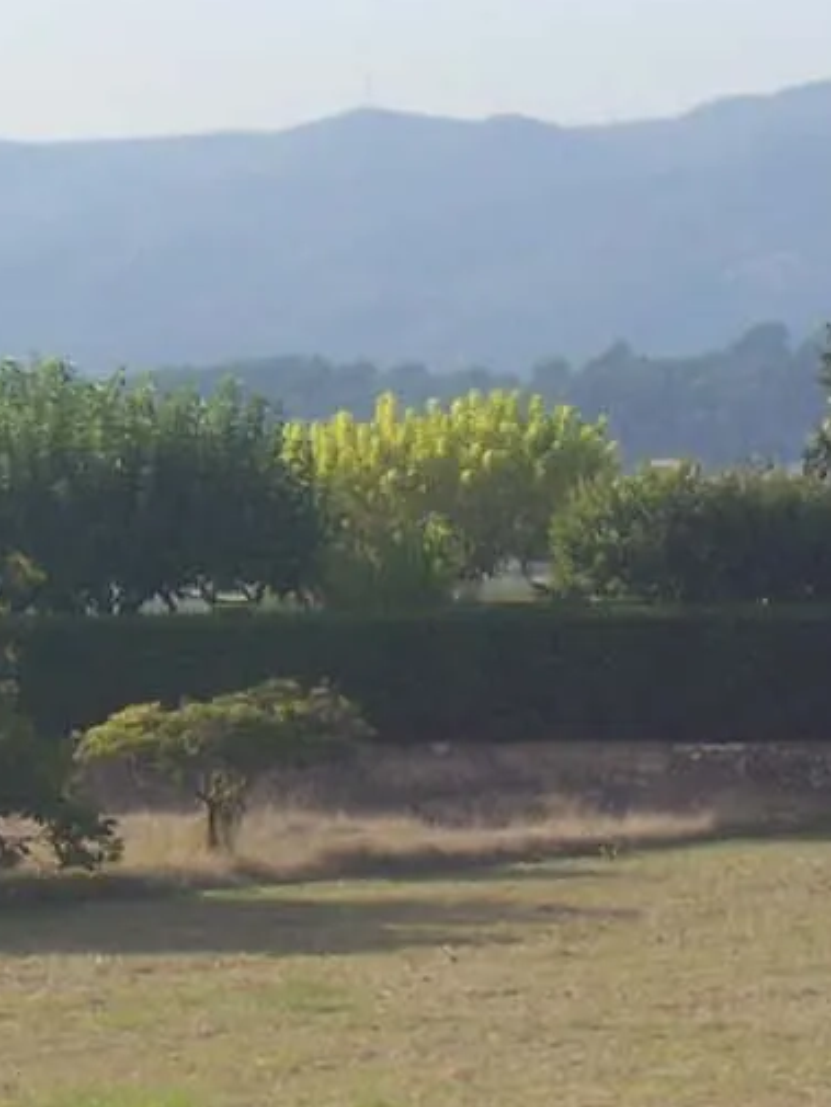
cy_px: 844
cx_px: 1072
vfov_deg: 9.4
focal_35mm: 209
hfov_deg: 7.0
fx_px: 6687
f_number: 6.7
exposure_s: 1/250
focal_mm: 10.8
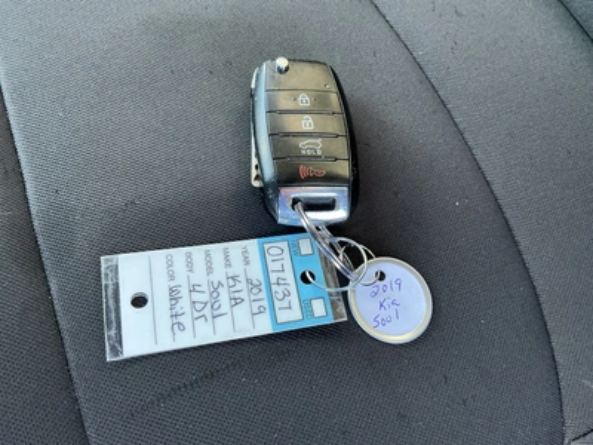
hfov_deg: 63.4
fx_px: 480
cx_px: 296
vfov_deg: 49.7
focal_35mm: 28
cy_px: 222
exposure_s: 1/60
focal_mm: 3
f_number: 1.8
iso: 125
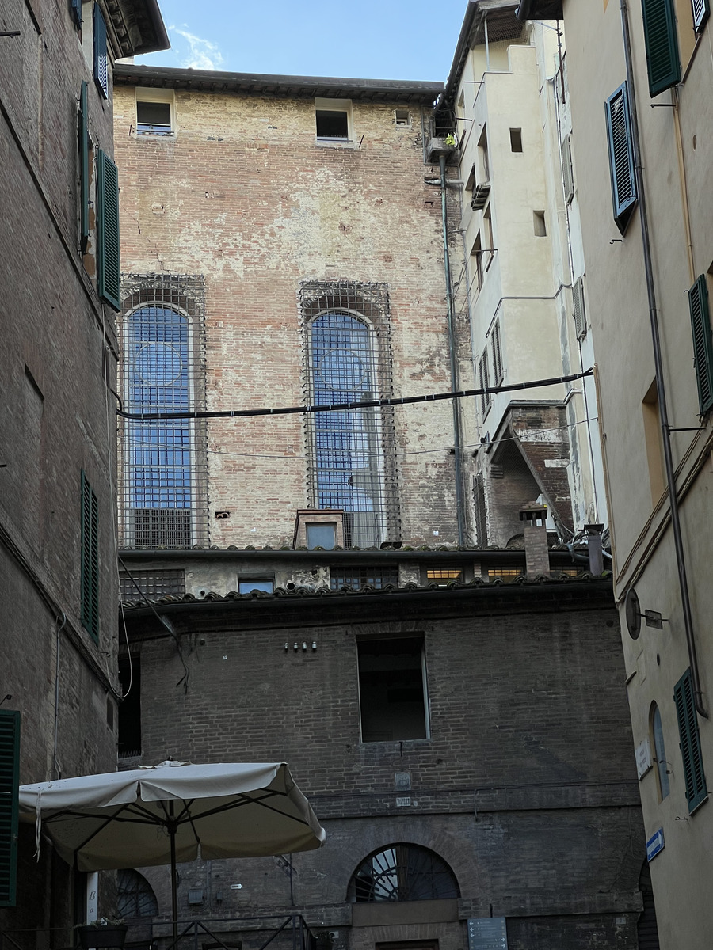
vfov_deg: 25.3
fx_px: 2115
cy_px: 475
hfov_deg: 19.1
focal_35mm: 77
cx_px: 356
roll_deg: +3.3
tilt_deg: +21.3
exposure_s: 1/325
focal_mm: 9
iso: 32
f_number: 2.8
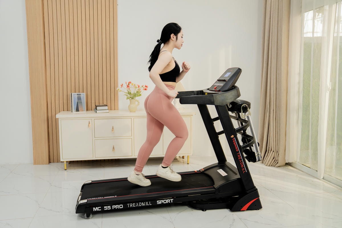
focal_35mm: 32
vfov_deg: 41.1
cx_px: 171
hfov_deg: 58.7
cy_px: 114
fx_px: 304
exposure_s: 1/320
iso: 400
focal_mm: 32
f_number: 3.2
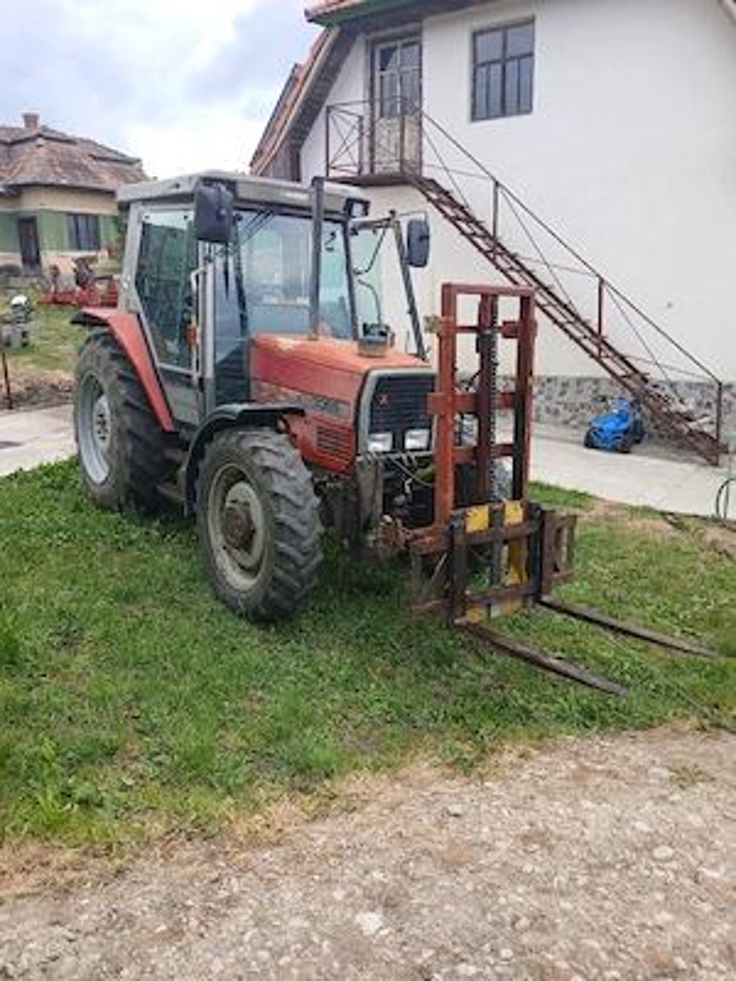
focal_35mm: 26
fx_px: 737
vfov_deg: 67.3
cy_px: 490
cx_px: 368
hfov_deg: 53.1
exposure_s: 1/101
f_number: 1.8
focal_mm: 3.98
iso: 32
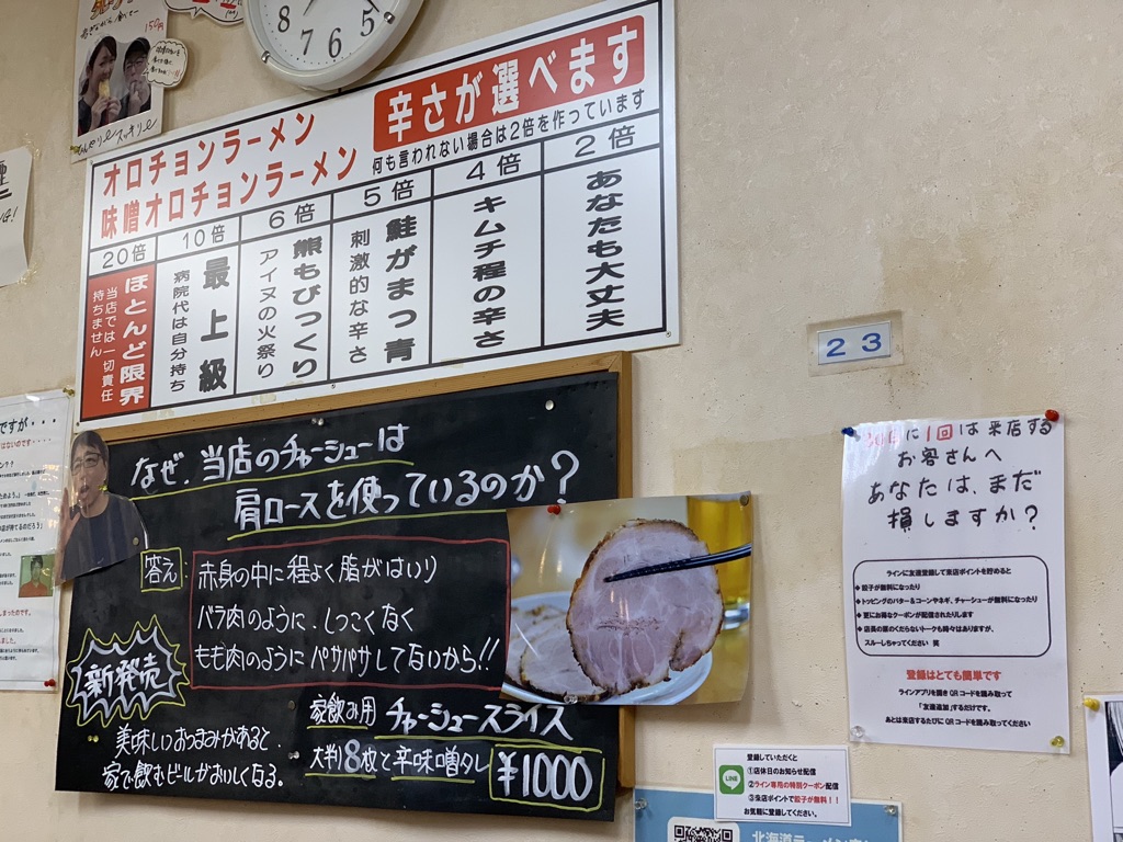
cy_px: 421
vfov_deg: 28.0
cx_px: 562
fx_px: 1687
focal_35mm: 52
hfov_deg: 36.8
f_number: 2.4
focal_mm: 6
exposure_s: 1/100
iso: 125
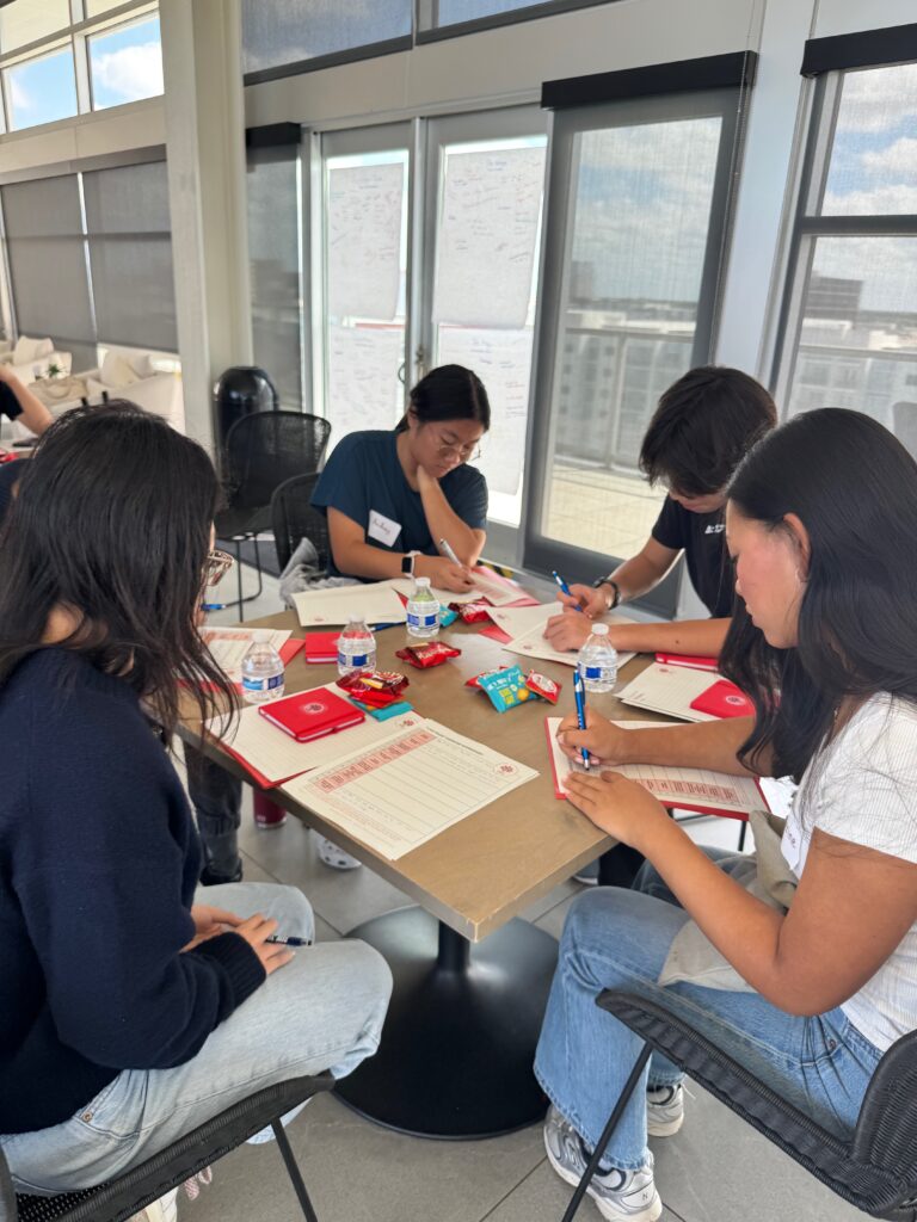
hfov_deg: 56.8
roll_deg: -2.0
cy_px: 611
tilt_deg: -20.0
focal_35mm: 24
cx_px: 458
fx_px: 848
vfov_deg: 71.6
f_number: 1.78
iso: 80
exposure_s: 1/178
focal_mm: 6.76
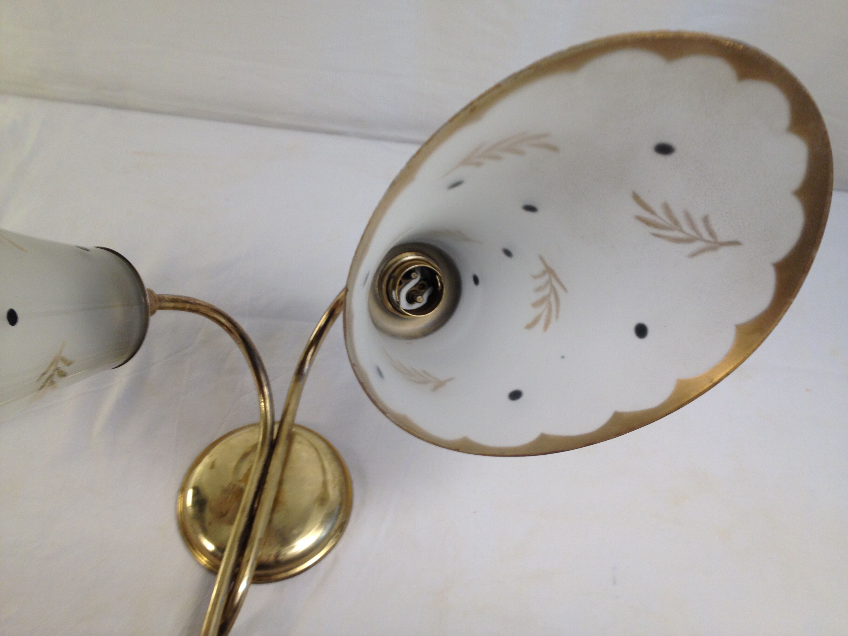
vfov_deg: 40.7
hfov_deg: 52.6
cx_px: 424
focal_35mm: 35
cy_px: 318
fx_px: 857
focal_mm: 4.28
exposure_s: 1/24
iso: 50
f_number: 2.4
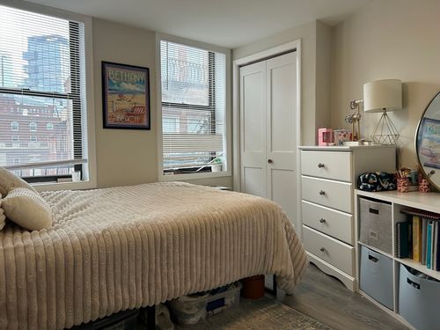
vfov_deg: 53.1
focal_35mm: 26
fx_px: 330
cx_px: 220
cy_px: 165
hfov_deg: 67.3
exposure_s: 1/120
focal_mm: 5.7
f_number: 1.5
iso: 100
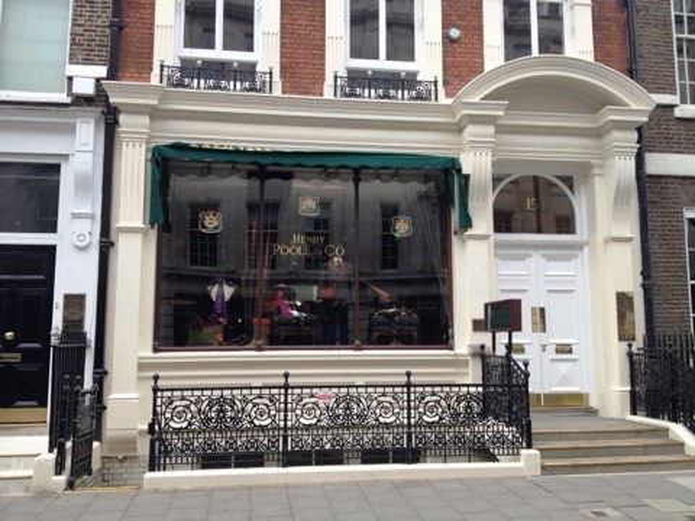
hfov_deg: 52.6
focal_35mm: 35
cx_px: 348
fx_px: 703
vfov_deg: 40.7
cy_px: 260
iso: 50
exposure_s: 1/120
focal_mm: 4.28
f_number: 2.4
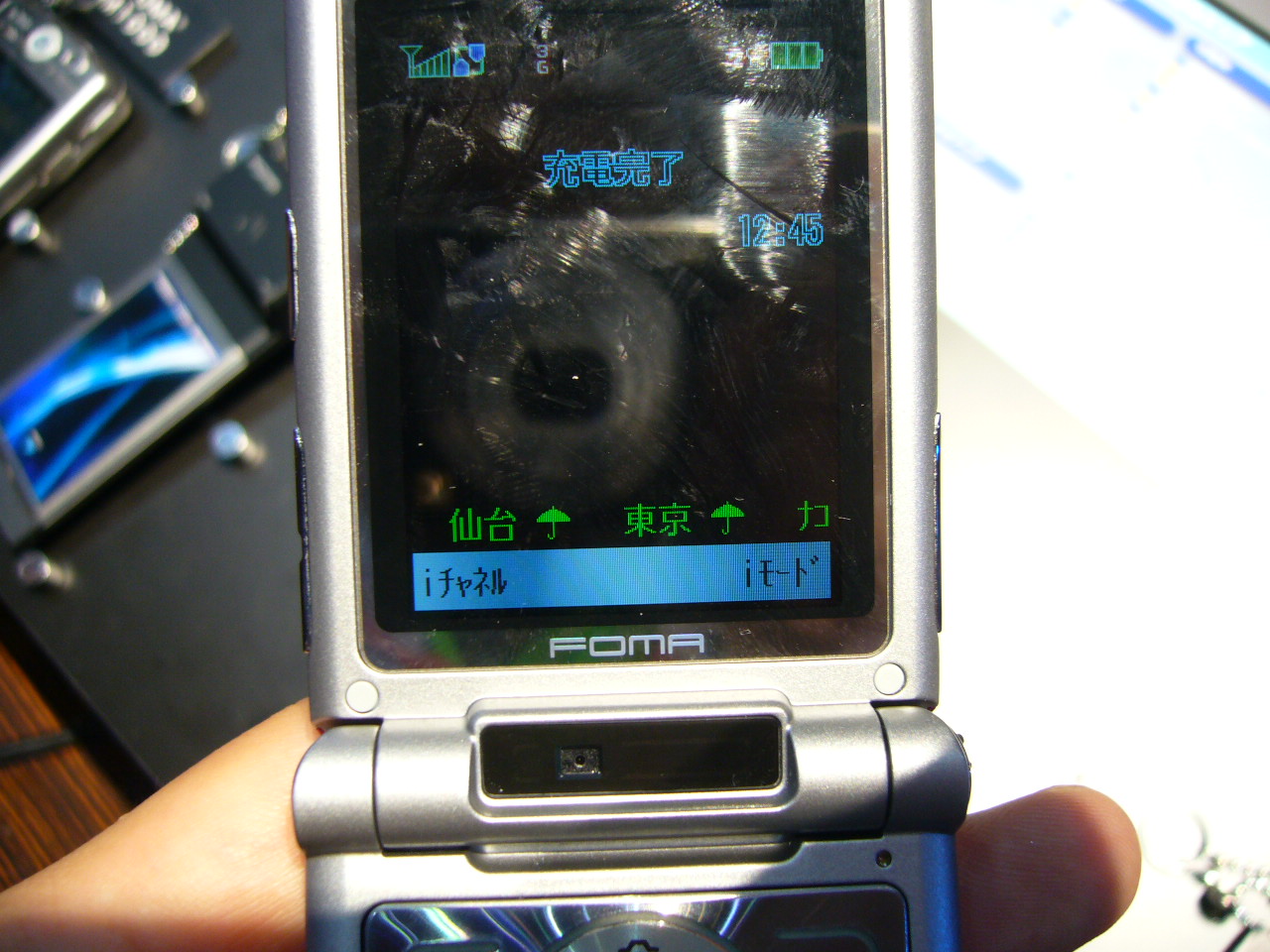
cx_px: 635
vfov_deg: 40.7
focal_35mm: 35
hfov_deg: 52.6
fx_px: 1284
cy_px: 476
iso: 125
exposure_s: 1/15
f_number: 2.8
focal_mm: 5.8
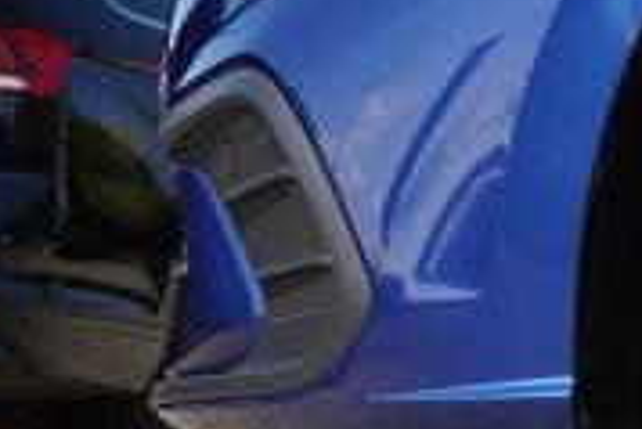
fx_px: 2977
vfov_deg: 8.2
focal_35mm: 167
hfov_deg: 11.7
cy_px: 191
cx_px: 995
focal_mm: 31
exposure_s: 1/200
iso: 100
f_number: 5.6
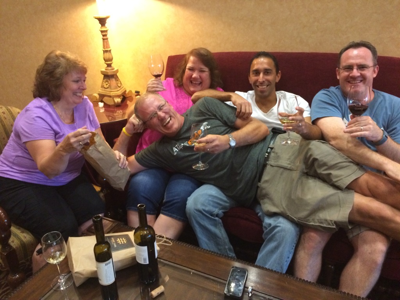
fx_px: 335
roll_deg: +1.6
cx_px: 200
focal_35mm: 29
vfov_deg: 48.2
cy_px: 150
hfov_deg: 61.7
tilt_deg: -25.7
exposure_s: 1/30
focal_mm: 4.15
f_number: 2.2
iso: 320
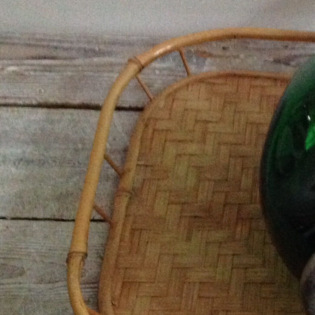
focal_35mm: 77
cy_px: 216
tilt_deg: -53.6
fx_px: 793
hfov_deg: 21.5
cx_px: 330
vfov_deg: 22.4
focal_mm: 4.28
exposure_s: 1/15
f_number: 2.4
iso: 800
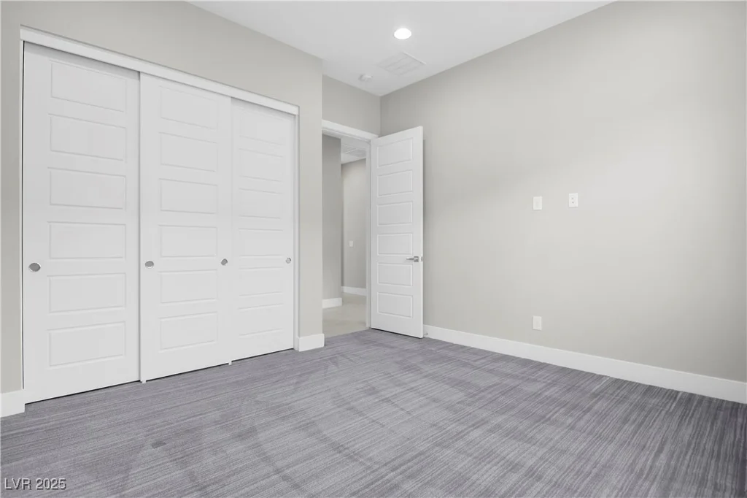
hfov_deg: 90.0
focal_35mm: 18
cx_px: 374
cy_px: 249
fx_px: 373
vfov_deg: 67.3
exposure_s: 1/50
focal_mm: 12
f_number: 5
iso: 1000
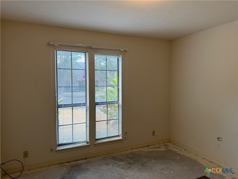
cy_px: 90
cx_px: 119
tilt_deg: -1.4
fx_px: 165
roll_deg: -0.4
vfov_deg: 56.8
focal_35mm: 24
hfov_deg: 71.6
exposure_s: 1/170
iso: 80
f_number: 1.78
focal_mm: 6.76
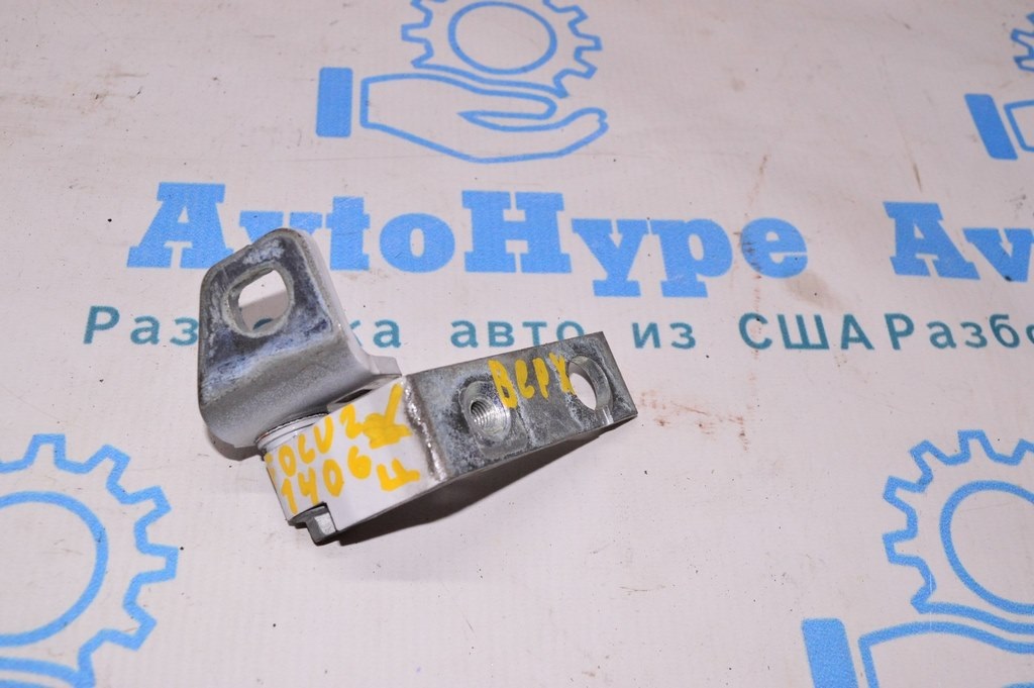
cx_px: 517
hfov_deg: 51.3
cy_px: 344
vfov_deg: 35.4
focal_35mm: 38
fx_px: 1076
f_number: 8
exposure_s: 1/200
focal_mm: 25
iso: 1600
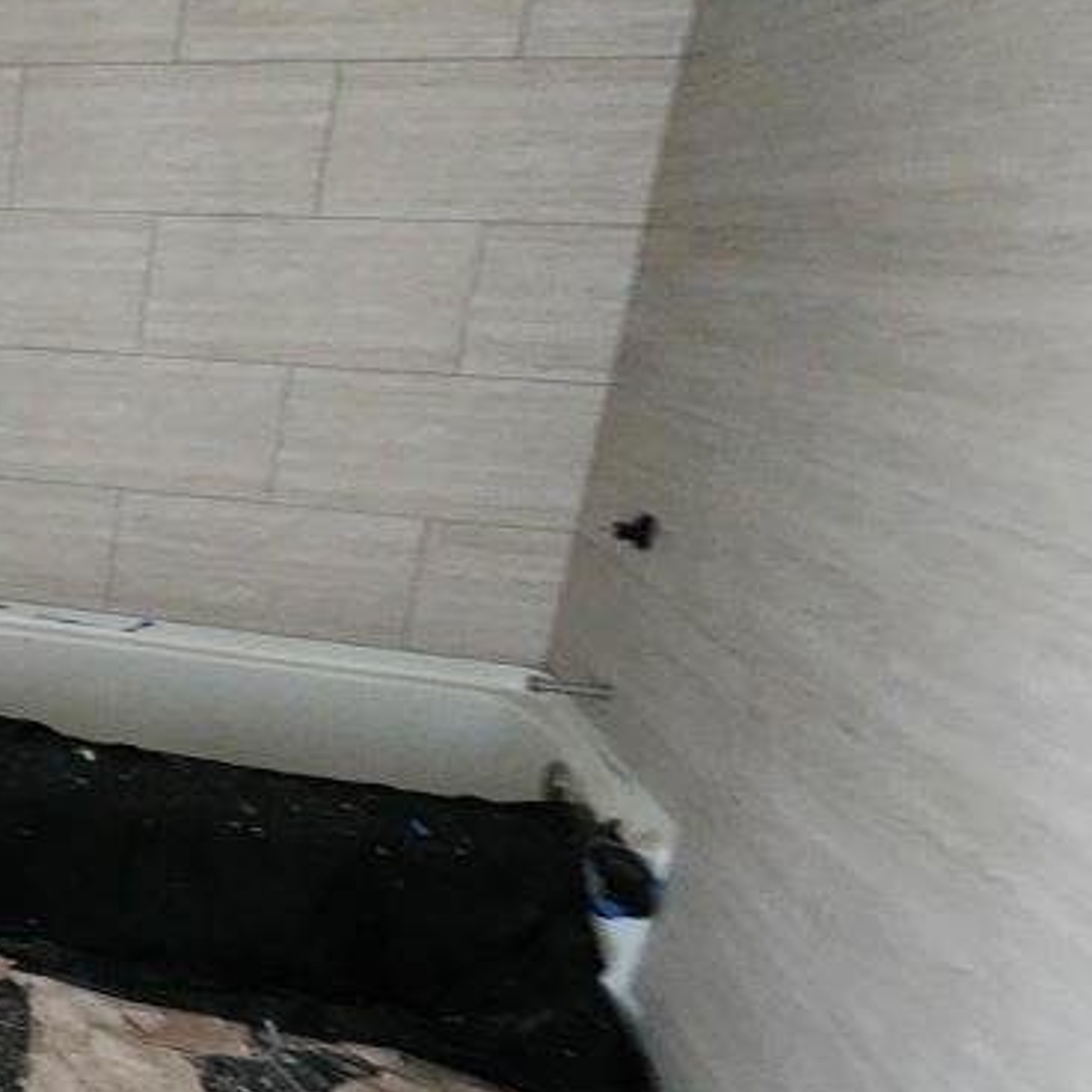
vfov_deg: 51.1
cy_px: 534
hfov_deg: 33.8
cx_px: -380
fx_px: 1142
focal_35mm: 32
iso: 400
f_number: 2.2
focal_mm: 2.2
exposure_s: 1/30
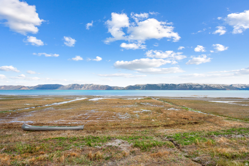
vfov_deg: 59.4
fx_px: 145
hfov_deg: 81.2
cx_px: 124
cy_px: 83
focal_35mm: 21
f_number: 7.1
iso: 500
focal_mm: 21
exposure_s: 1/2500
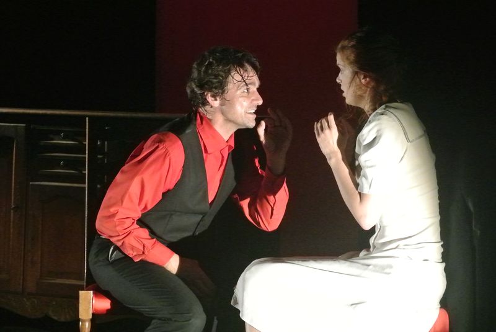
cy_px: 166
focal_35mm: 160
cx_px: 248
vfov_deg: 8.6
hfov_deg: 12.8
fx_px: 2206
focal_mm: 59.4
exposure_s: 1/80
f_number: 6.3
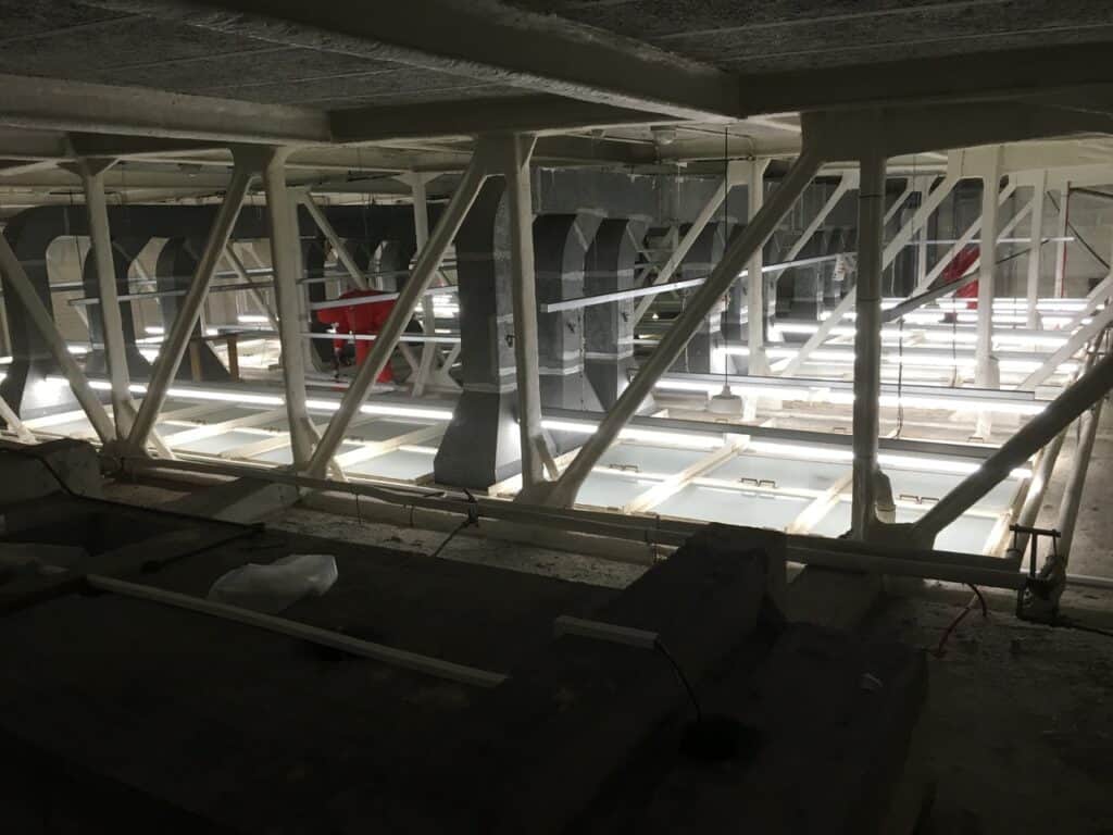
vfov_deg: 48.2
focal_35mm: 29
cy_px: 418
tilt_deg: -13.3
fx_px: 932
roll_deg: +1.6
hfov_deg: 61.7
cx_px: 556
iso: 50
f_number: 2.2
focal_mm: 4.15
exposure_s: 1/33
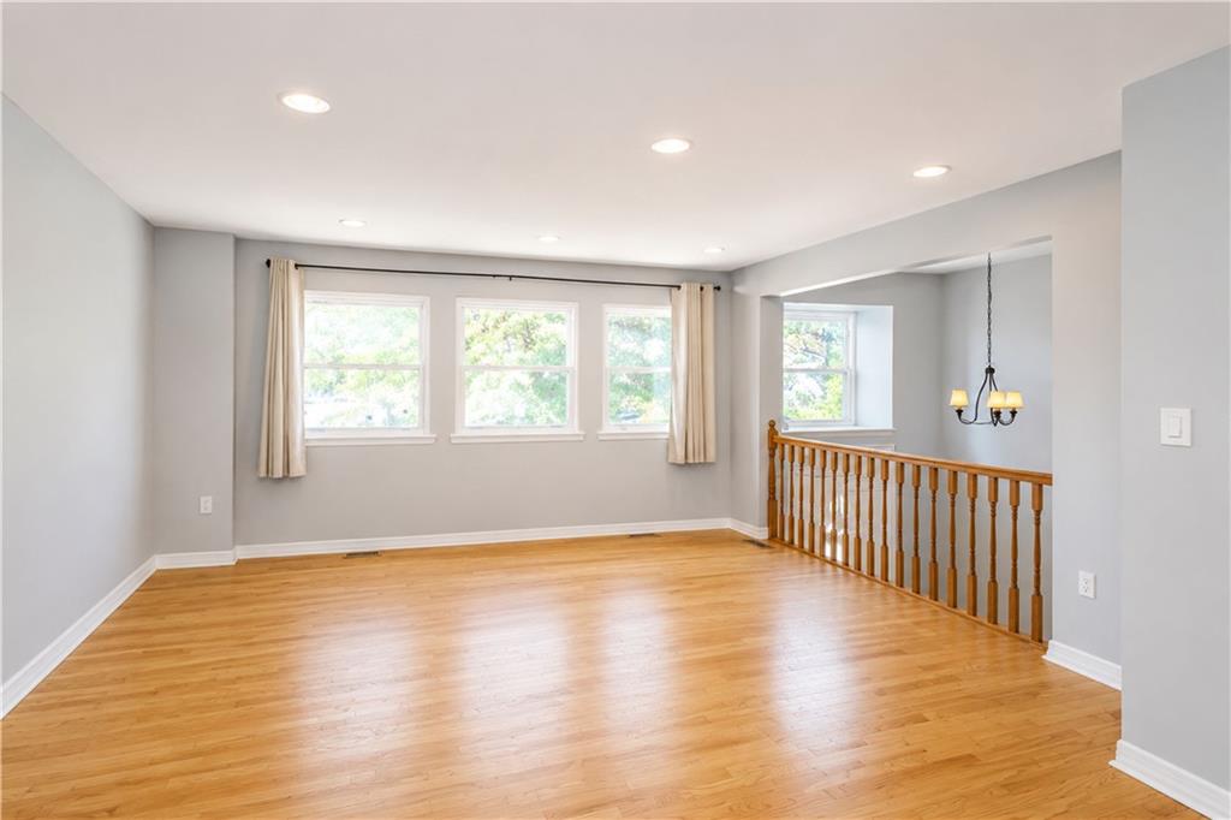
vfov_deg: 77.3
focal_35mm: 15
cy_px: 410
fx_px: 513
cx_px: 616
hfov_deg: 100.4
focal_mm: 10
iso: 1600
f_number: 8
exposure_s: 1/80
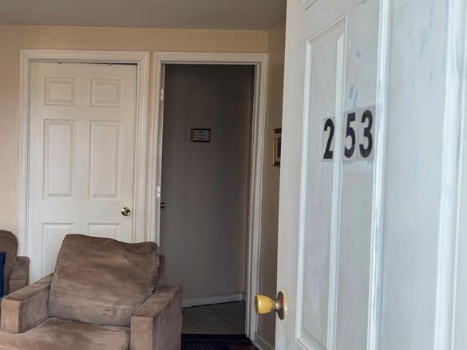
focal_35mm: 42
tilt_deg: -1.9
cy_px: 180
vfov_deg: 34.4
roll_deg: -1.3
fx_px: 567
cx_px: 65
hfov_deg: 41.9
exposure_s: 1/120
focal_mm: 6.76
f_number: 1.78
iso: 64
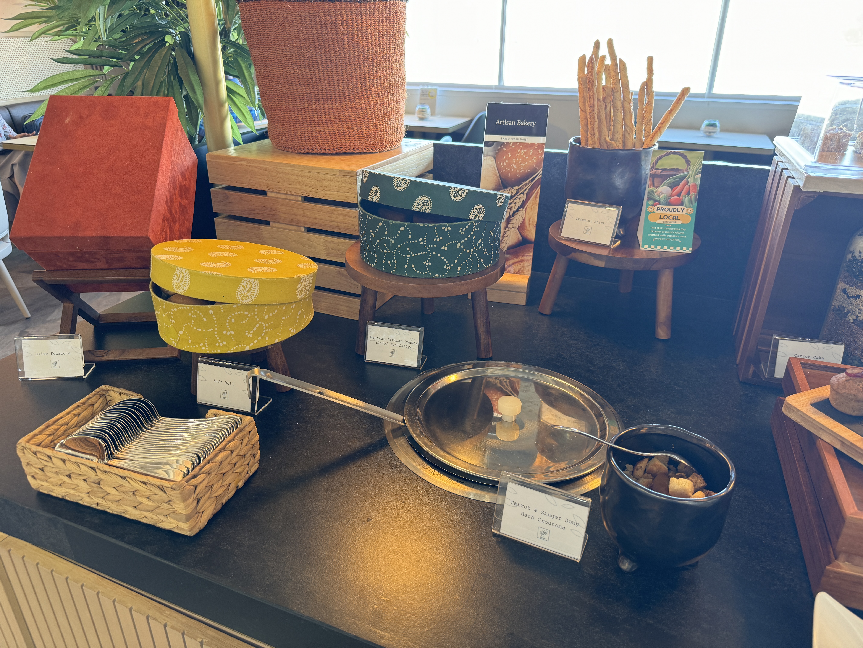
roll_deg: -0.5
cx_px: 432
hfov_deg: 71.6
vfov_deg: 56.8
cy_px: 324
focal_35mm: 24
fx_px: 598
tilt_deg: -26.2
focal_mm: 6.86
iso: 160
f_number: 1.78
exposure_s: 1/51
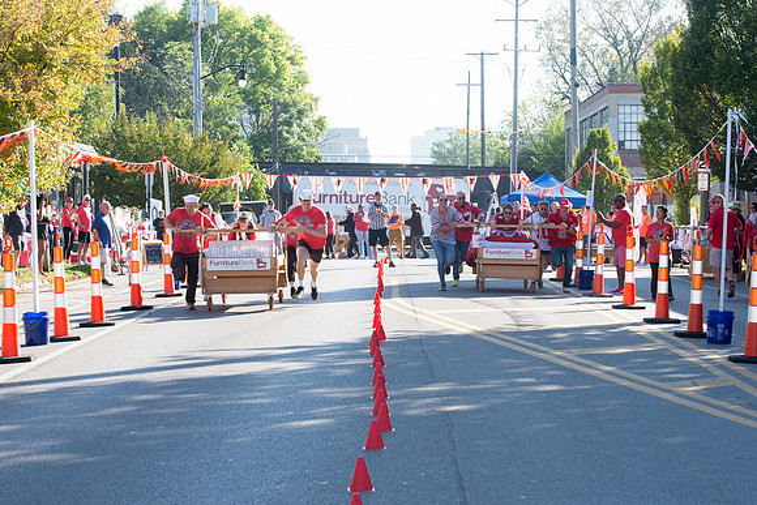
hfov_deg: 23.6
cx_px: 388
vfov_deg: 15.9
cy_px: 264
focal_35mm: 86
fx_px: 1810
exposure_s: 1/250
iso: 200
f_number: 8
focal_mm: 70
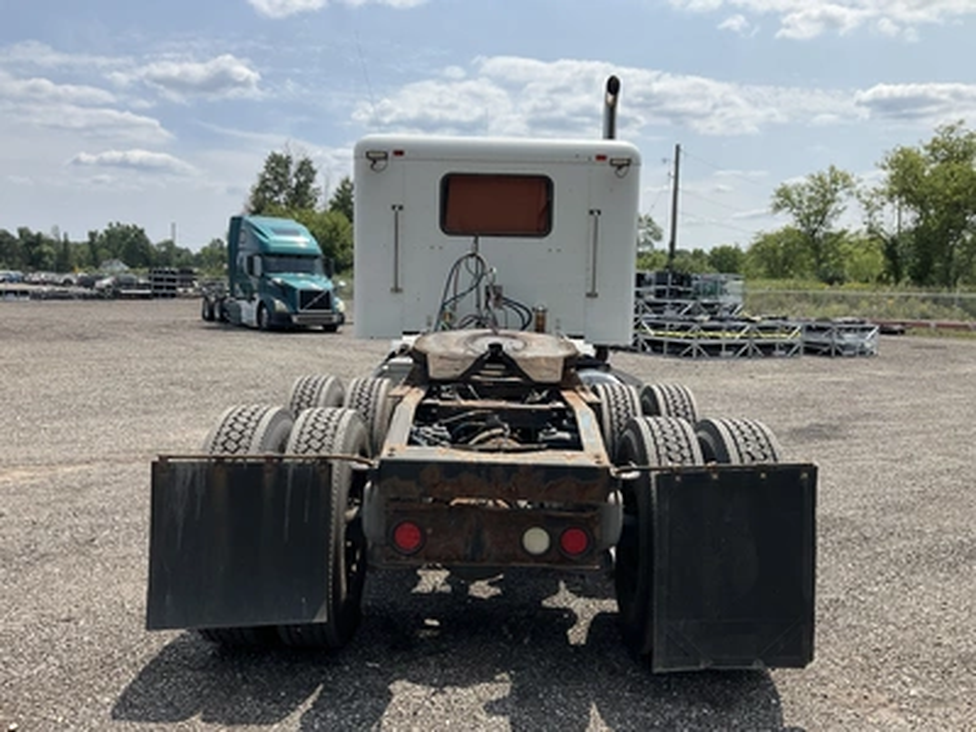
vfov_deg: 48.2
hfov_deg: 61.7
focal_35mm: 29
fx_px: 818
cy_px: 366
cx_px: 488
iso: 25
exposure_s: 1/2227
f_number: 1.8
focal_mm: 3
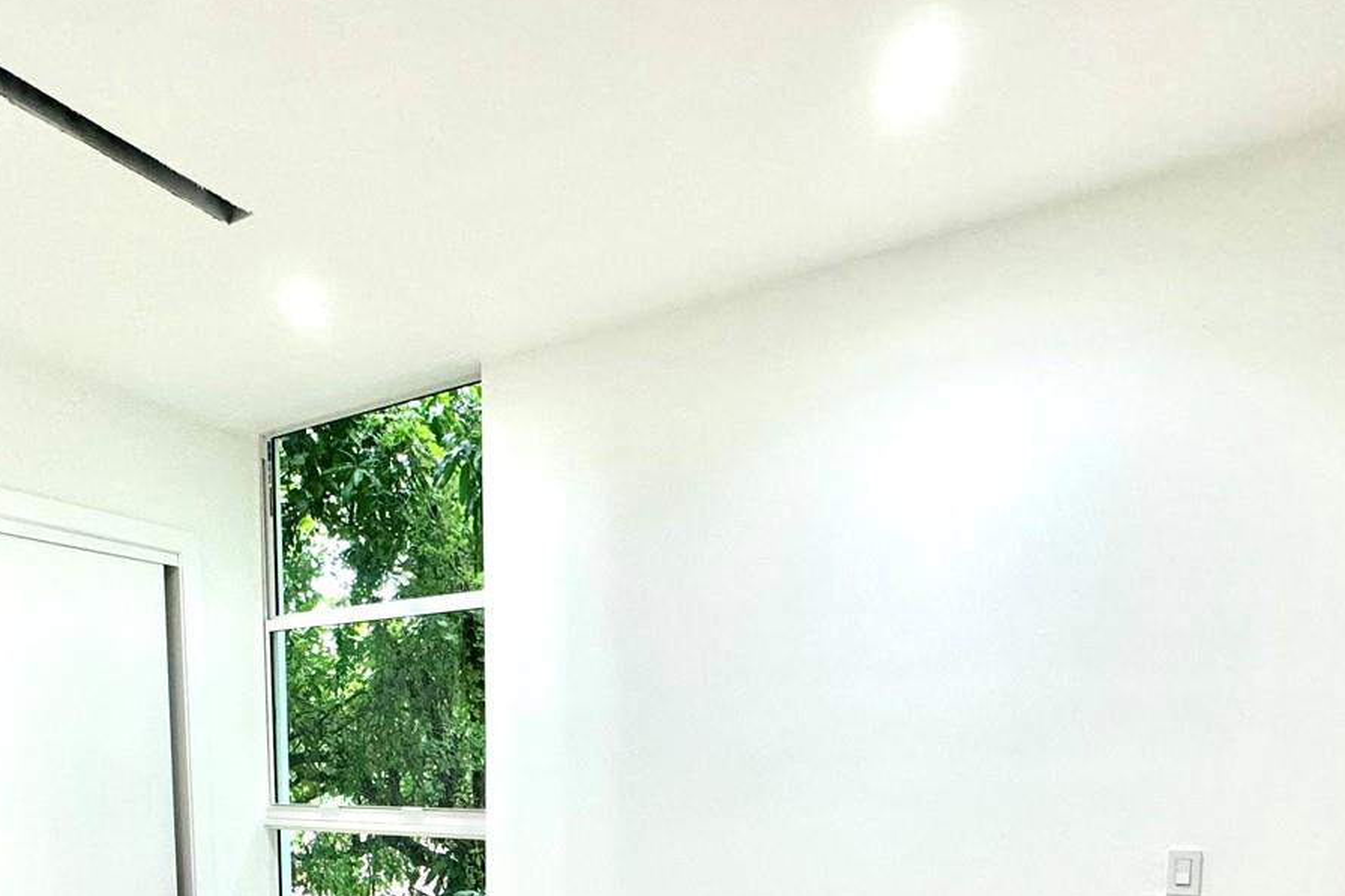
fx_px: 971
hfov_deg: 68.5
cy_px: 866
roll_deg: +0.8
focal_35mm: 26
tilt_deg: -6.3
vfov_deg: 43.5
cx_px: 518
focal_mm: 2.22
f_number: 2.2
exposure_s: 1/120
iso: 250
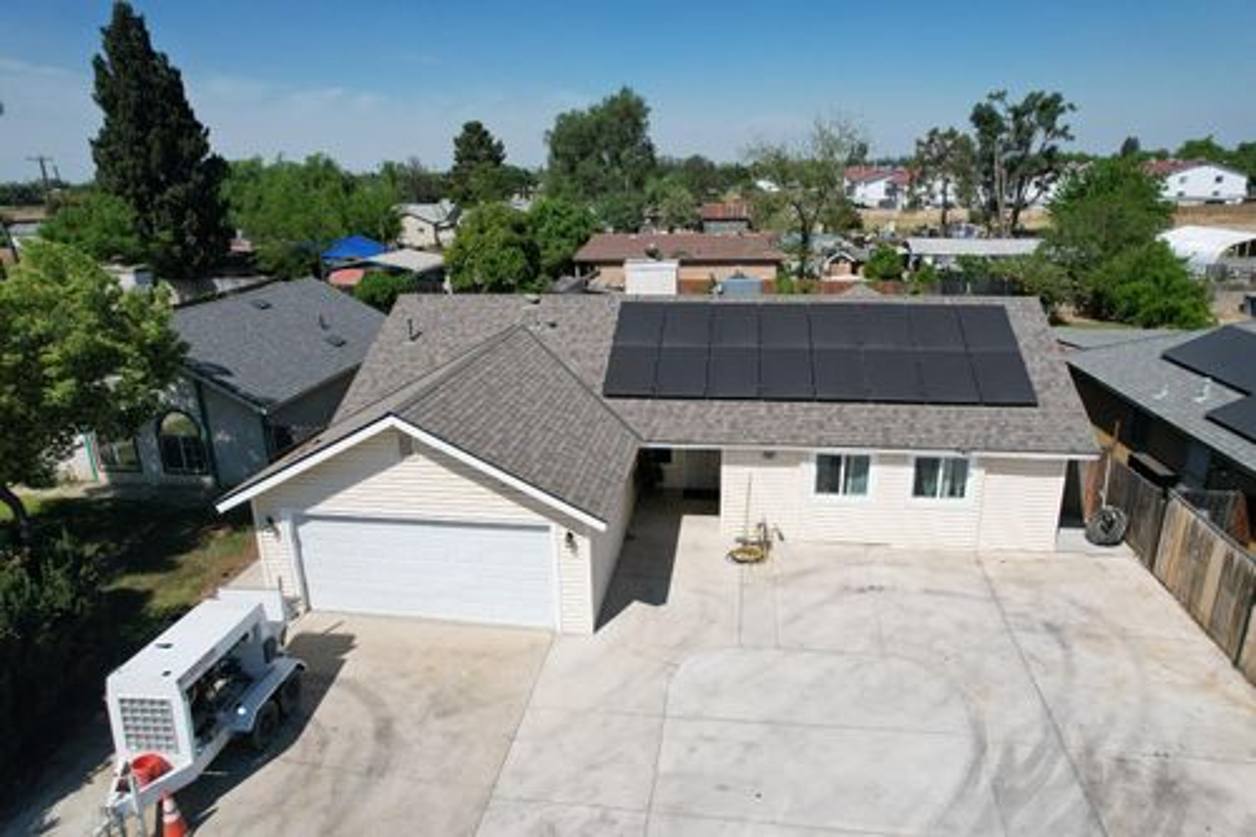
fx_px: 767
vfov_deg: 57.2
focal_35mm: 22
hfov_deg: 78.6
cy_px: 418
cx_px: 628
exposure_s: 1/4000
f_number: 2.8
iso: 140
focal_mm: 8.38
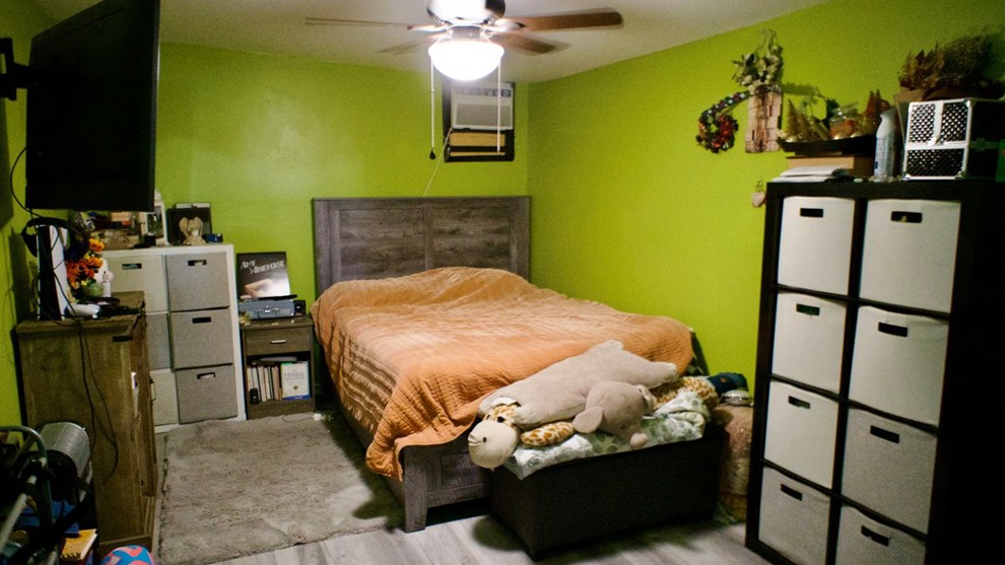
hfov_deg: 71.9
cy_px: 302
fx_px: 693
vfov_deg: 44.4
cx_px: 488
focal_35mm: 26
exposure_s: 1/60
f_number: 2.8
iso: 6400
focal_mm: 16
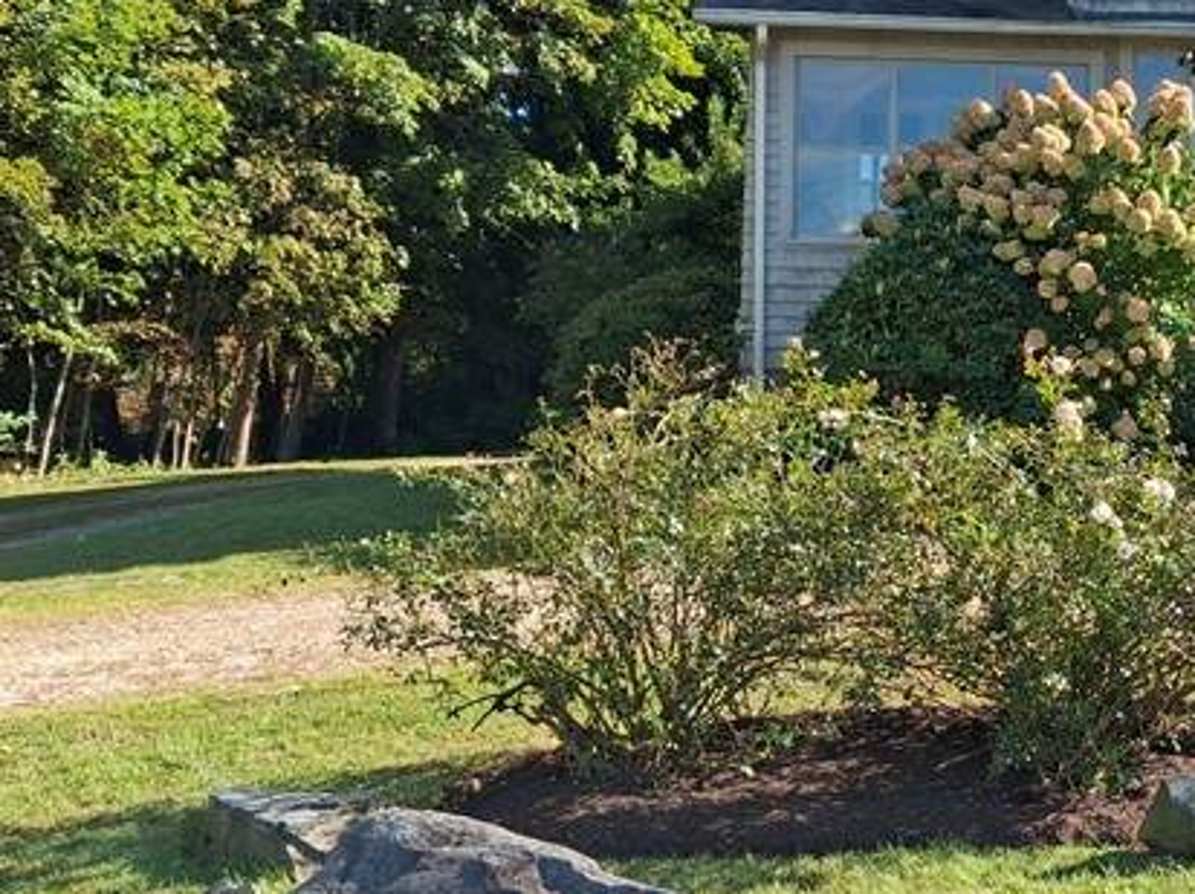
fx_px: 2311
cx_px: 1065
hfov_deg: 28.0
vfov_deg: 21.8
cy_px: 298
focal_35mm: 67
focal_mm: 4
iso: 25
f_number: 1.8
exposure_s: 1/300
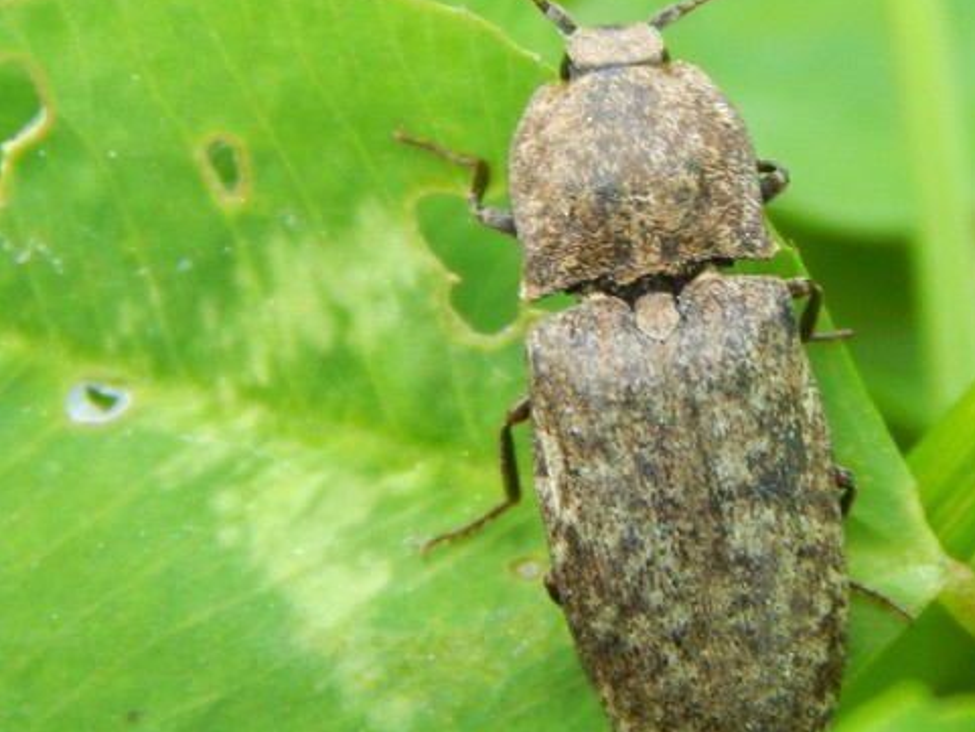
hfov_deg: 7.0
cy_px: 312
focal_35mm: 284
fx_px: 8001
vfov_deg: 5.2
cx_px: 700
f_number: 5.1
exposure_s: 1/160
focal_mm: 28.7
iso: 400
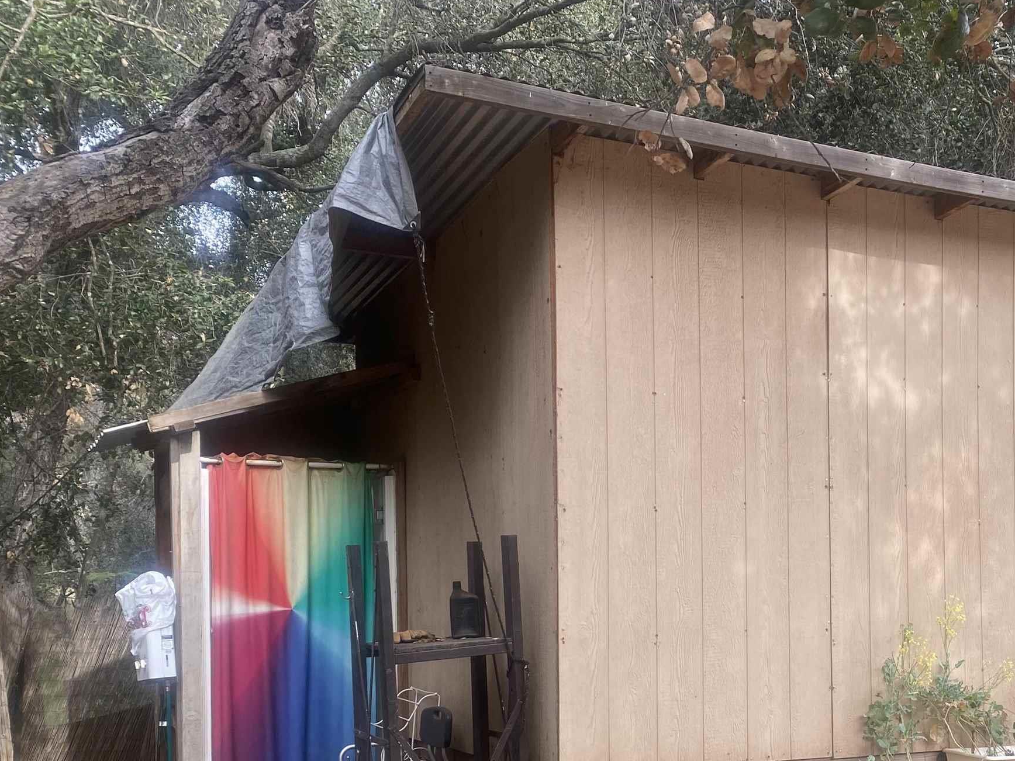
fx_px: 1349
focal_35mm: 46
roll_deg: +1.1
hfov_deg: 39.9
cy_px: 583
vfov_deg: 30.9
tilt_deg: +0.4
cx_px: 782
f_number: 1.8
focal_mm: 4.25
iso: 32
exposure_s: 1/335
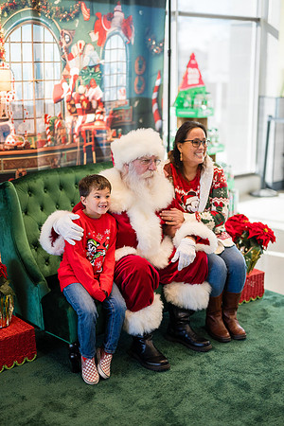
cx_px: 142
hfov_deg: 27.0
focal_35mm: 50
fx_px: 592
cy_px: 213
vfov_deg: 39.6
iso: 800
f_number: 1.2
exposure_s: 1/640
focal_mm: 50
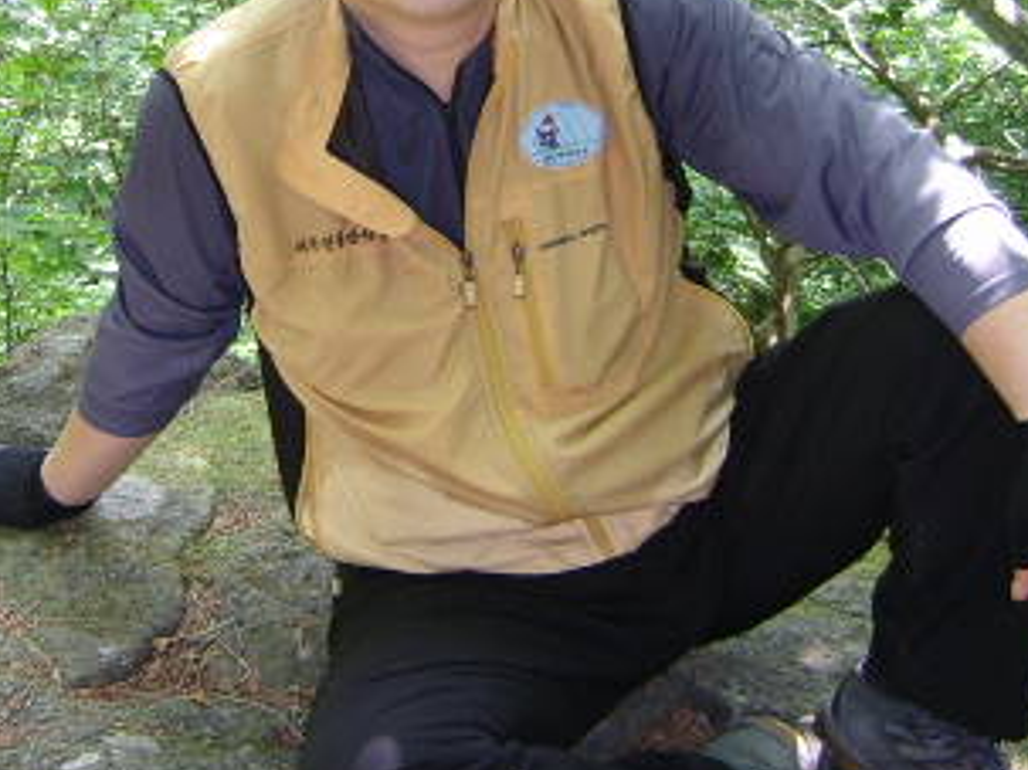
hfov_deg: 26.3
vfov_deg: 19.7
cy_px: 139
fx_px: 2197
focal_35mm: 74
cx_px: 424
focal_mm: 5.95
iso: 100
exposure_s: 1/30
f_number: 2.8
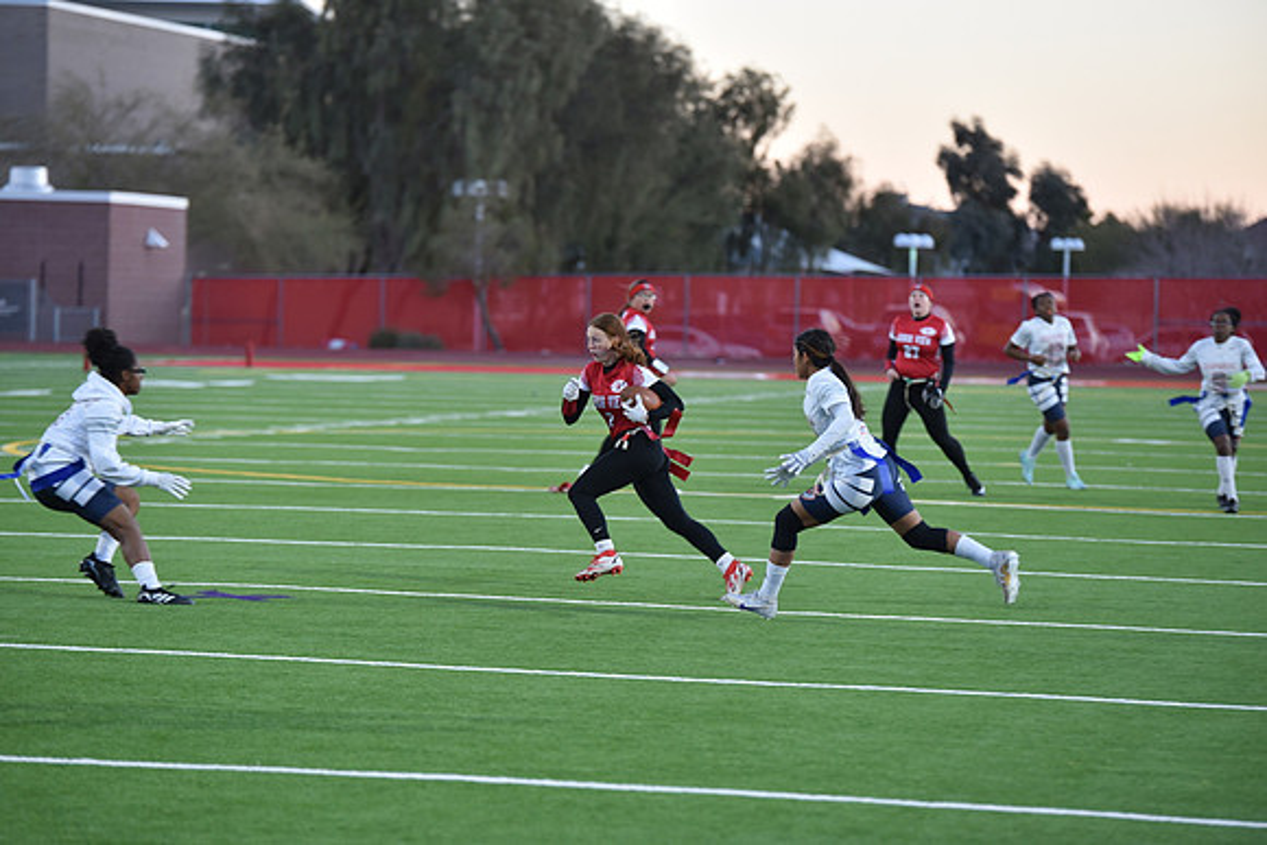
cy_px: 422
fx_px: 4928
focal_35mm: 140
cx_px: 634
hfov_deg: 14.7
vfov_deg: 9.8
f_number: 2.8
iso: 900
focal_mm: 140
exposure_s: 1/500
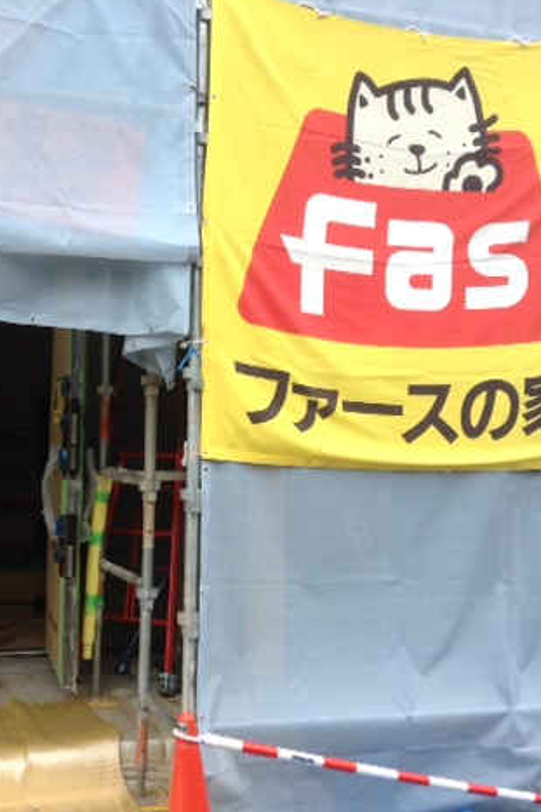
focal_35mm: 47
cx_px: 169
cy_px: 409
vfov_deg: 41.9
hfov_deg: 28.4
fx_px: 1060
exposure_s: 1/303
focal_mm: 3.3
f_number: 2.4
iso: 32
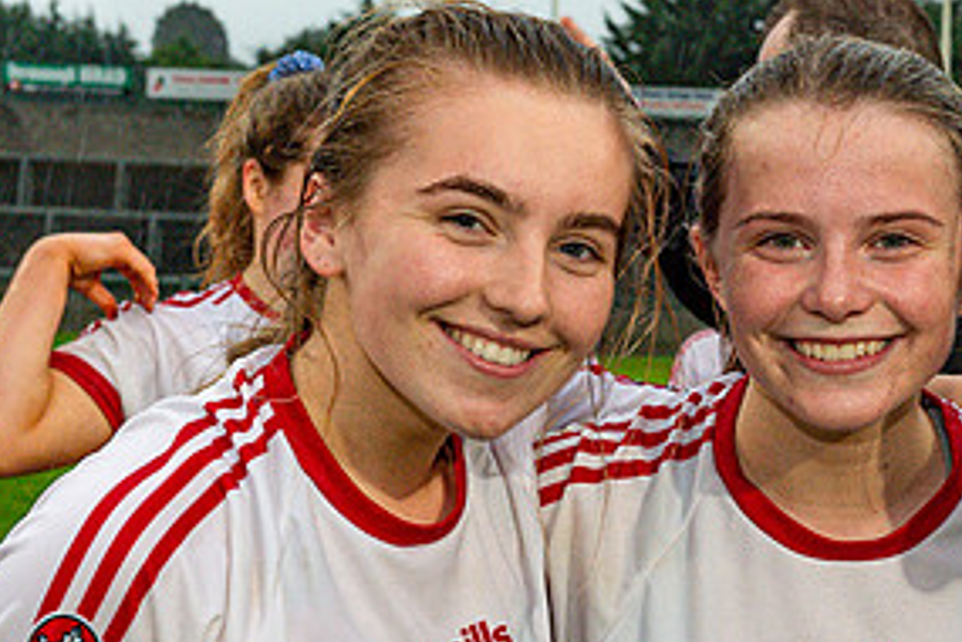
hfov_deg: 15.4
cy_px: 522
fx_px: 3500
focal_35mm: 131
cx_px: 968
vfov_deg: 10.4
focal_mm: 55
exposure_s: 1/200
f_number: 5
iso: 1600
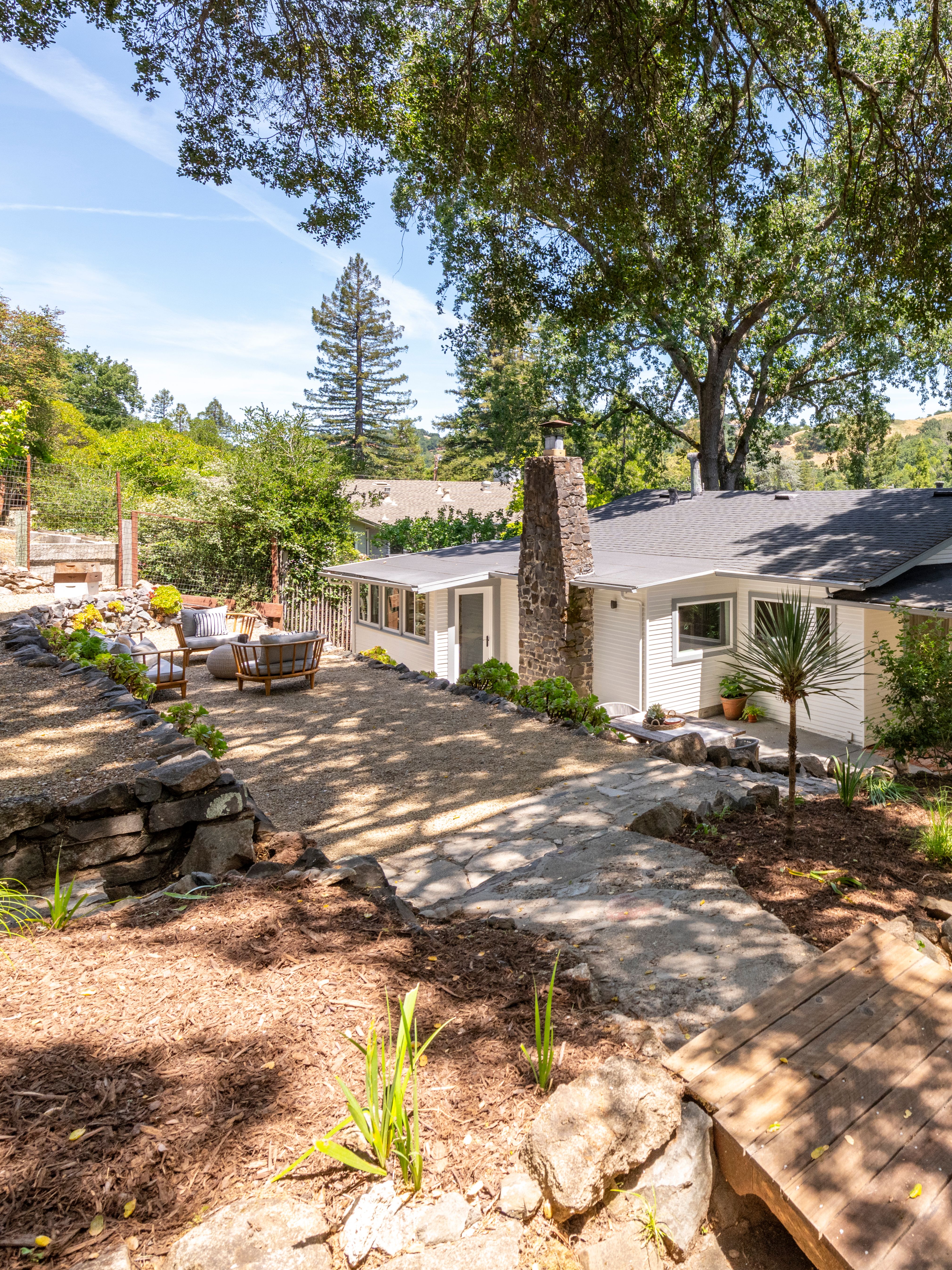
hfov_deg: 55.2
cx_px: 808
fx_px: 807
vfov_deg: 76.4
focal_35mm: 22
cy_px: 635
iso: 400
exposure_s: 1/200
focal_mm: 15
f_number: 9
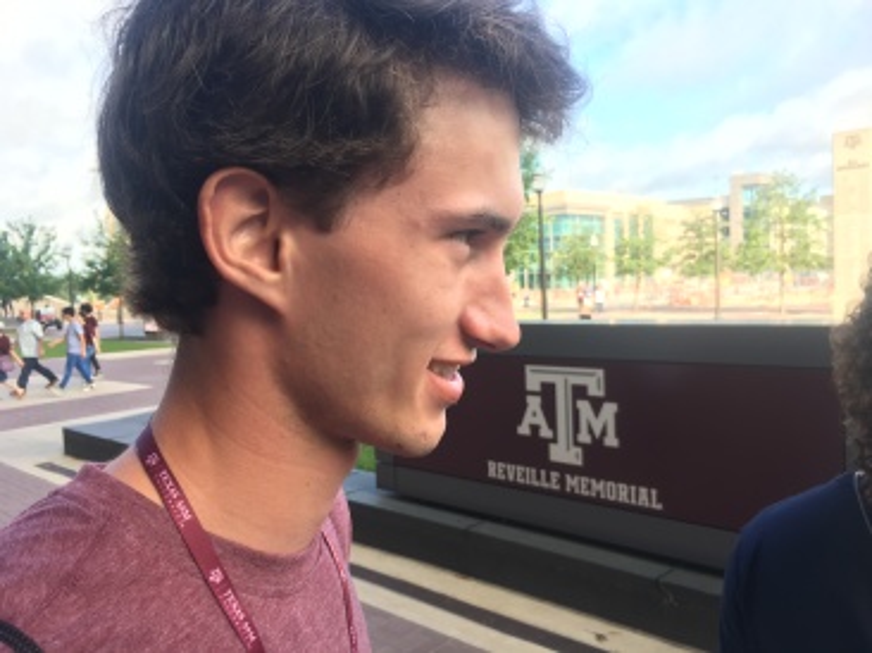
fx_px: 730
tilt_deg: -1.1
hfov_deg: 61.7
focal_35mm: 29
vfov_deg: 48.2
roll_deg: +1.9
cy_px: 326
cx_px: 436
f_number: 2.2
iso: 25
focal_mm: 4.15
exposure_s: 1/133
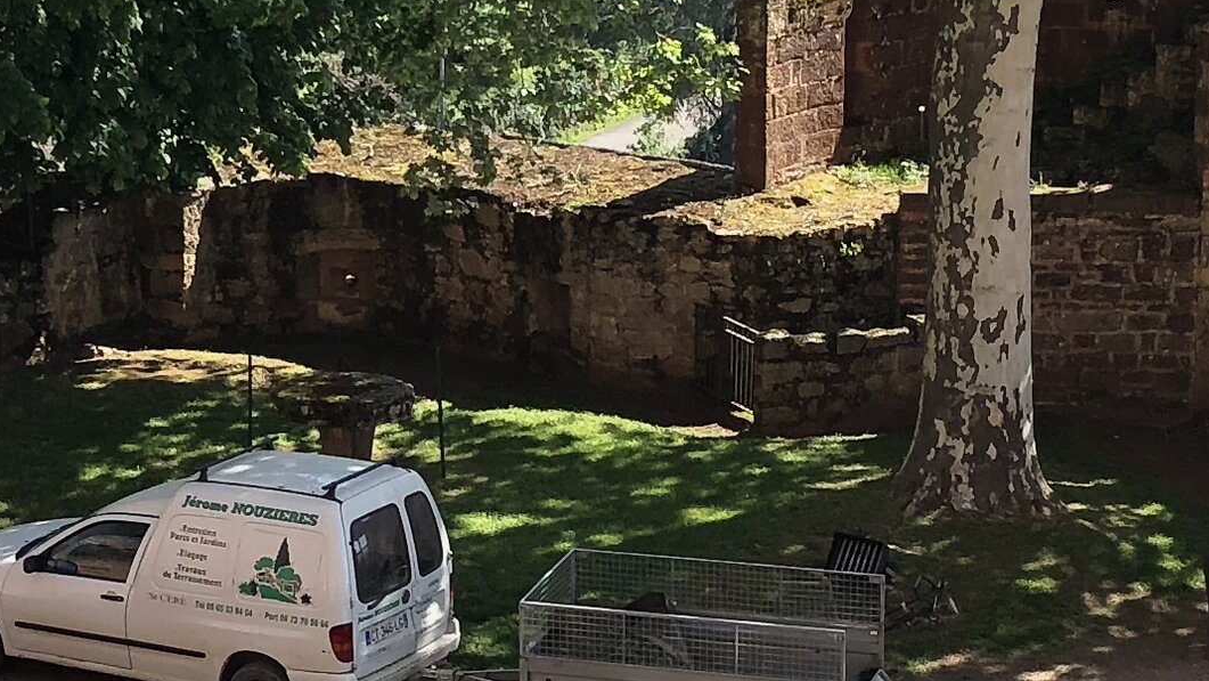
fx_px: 3687
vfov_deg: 10.5
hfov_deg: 18.6
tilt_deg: -16.0
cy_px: 532
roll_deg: +0.9
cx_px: 559
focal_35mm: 115
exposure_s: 1/738
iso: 20
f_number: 1.8
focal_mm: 4
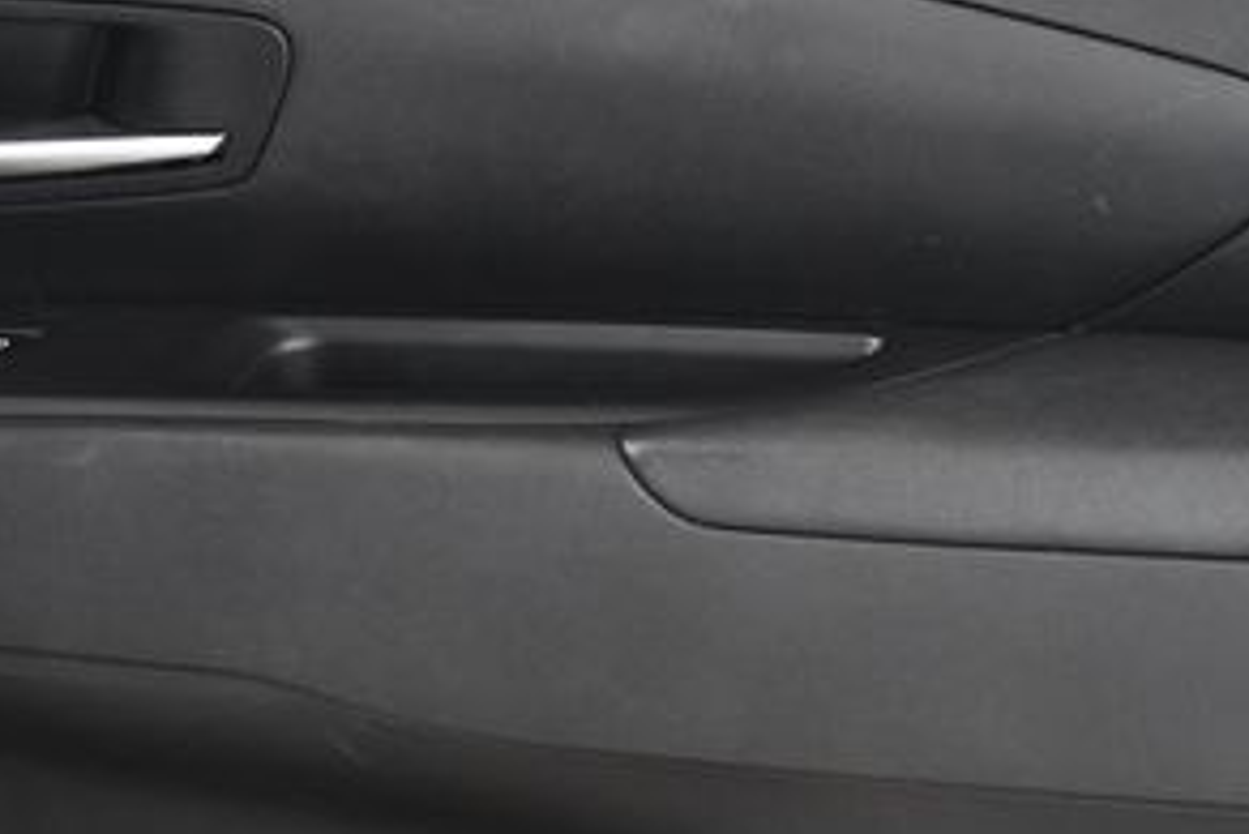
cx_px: 325
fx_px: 6387
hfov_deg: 11.1
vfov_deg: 7.5
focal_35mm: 184
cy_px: 361
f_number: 5.6
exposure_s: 1/125
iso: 2000
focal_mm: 56
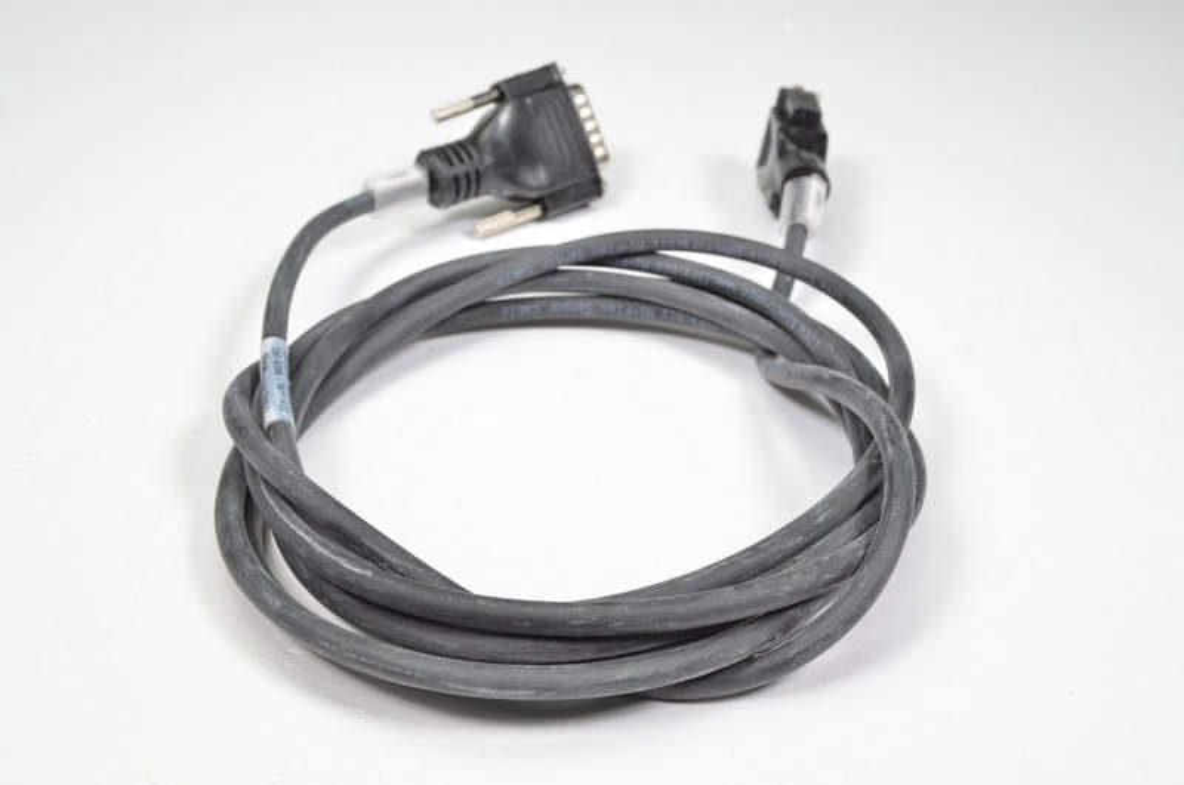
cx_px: 592
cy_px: 392
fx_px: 1477
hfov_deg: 43.7
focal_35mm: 45
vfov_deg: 29.7
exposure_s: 1/25
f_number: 11
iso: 250
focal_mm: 30
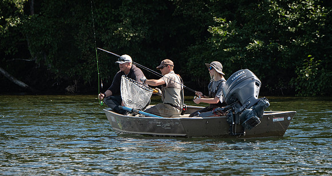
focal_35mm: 554
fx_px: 4805
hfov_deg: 4.0
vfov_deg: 2.1
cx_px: 185
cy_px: 130
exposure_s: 1/1000
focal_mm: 200
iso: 400
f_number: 5
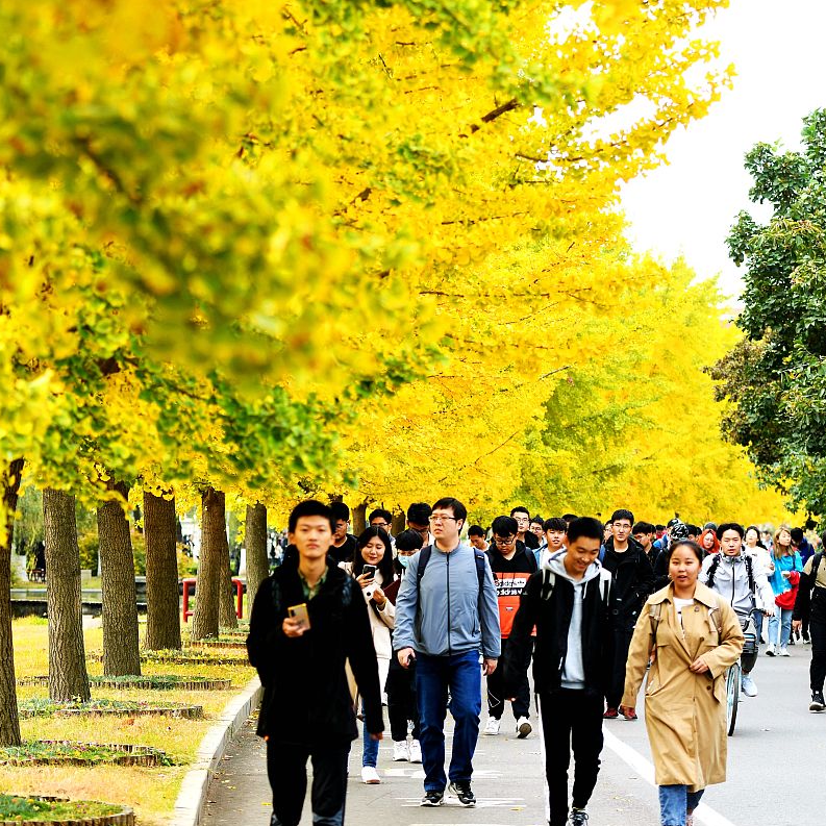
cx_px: 267
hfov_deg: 12.9
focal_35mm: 135
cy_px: 416
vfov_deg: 12.9
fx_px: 3645
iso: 100
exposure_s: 1/250
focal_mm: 70
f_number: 3.2
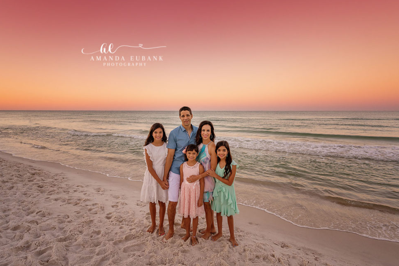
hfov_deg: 90.0
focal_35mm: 18
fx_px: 200
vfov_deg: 67.4
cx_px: 203
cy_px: 131
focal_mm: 17
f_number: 4
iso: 500
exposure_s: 1/500
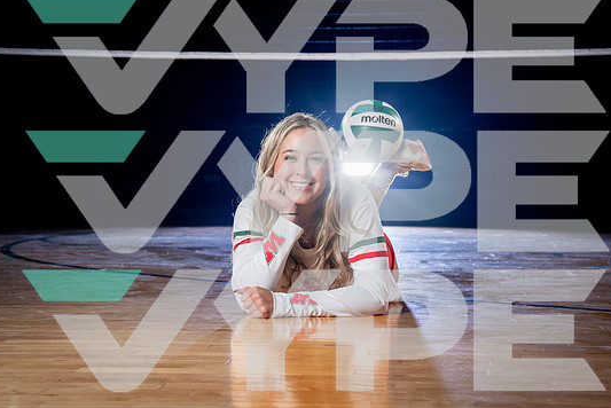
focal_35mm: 78
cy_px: 192
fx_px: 1324
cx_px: 318
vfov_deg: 17.5
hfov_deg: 26.0
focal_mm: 70
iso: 400
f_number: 8
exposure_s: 1/250
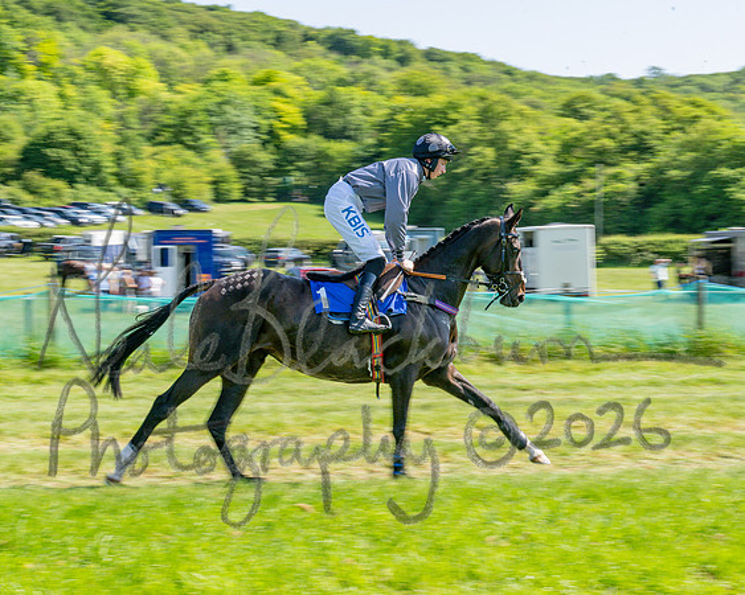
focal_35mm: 79
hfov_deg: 24.2
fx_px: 1738
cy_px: 298
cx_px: 317
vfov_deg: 19.4
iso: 200
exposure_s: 1/160
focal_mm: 70
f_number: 18
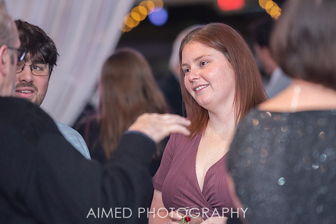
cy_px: 112
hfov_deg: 11.0
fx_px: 1751
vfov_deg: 7.3
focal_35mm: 188
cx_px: 168
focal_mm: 170
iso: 1600
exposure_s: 1/200
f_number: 2.8
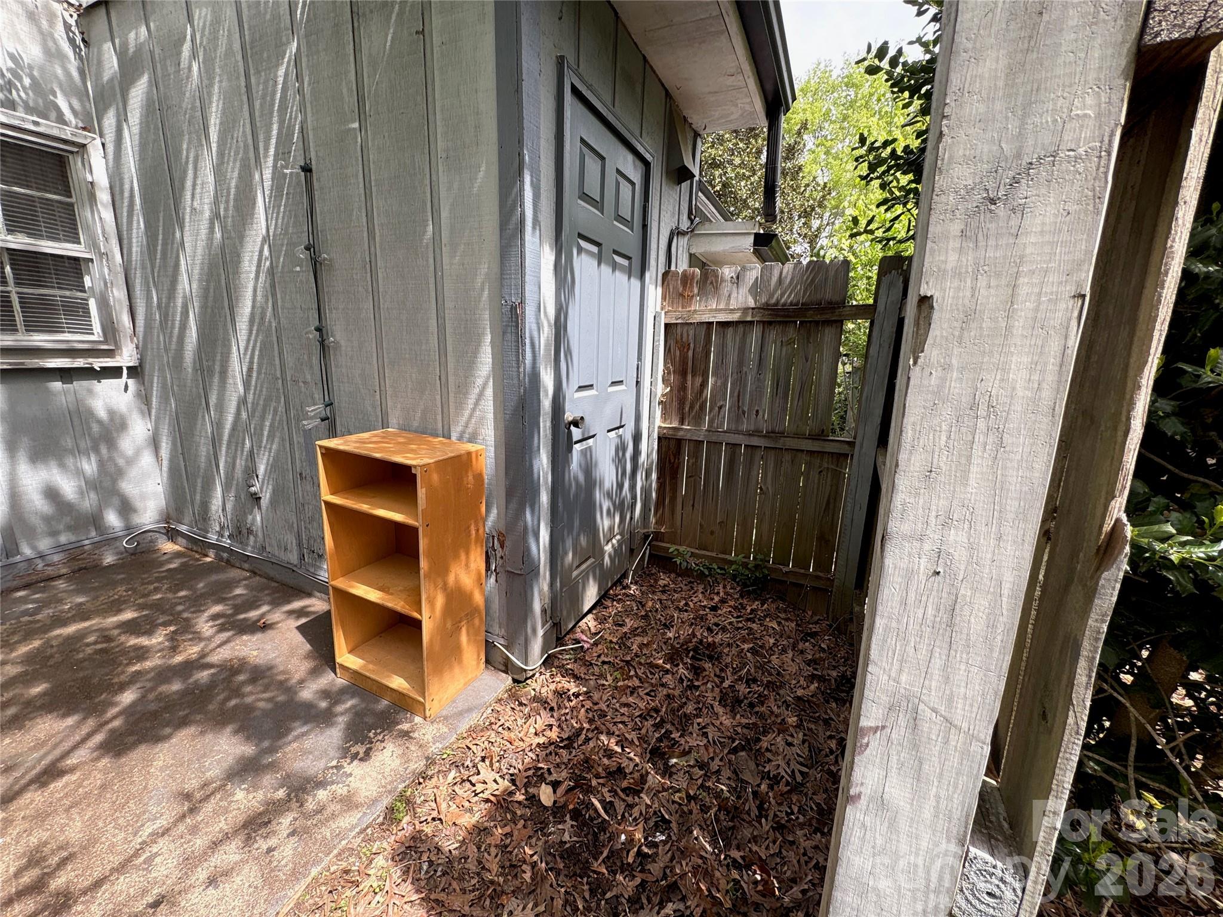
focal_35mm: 14
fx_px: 495
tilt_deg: -11.9
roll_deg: -1.5
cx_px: 612
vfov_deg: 85.7
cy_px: 458
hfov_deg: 102.1
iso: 40
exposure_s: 1/252
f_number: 2.2
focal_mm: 2.22
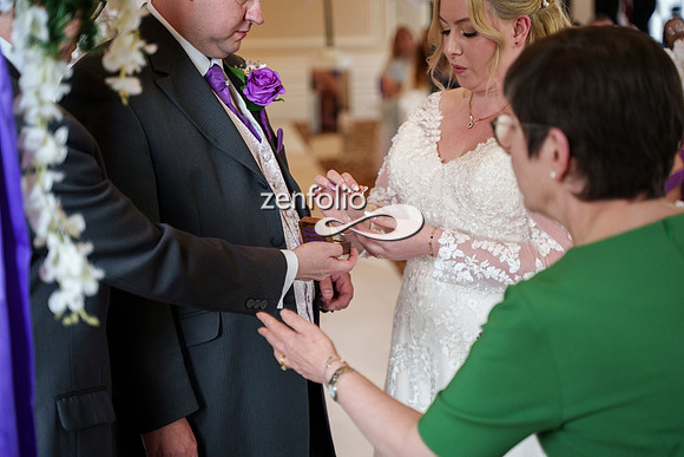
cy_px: 228
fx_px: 1425
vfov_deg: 18.2
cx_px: 342
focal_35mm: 75
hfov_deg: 27.0
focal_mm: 75
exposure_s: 1/200
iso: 1600
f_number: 2.8
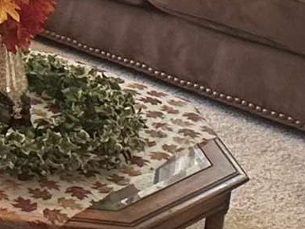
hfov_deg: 13.9
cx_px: -365
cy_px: -67
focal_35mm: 112
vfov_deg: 12.8
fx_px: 987
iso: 160
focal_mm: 2.22
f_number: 2.2
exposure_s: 1/60
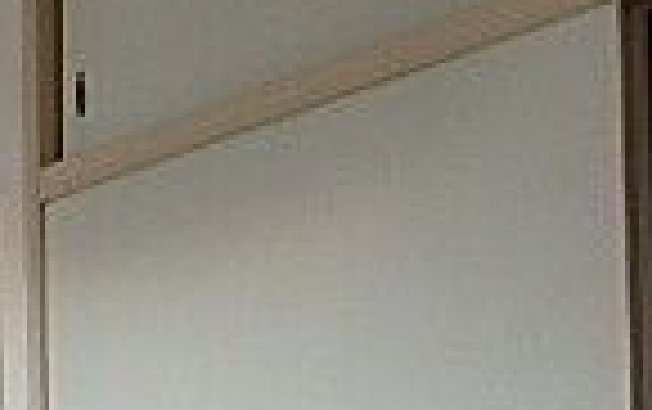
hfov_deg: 16.7
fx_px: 1743
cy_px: 730
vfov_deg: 12.3
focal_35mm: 98
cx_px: -598
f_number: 3.5
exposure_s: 1/30
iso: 250
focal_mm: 3.7
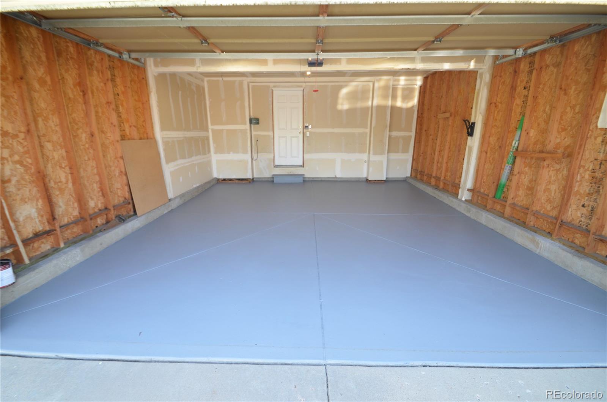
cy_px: 201
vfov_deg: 77.0
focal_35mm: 15
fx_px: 252
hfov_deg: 100.5
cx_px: 304
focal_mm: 10
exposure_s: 1/90
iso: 400
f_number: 5.6
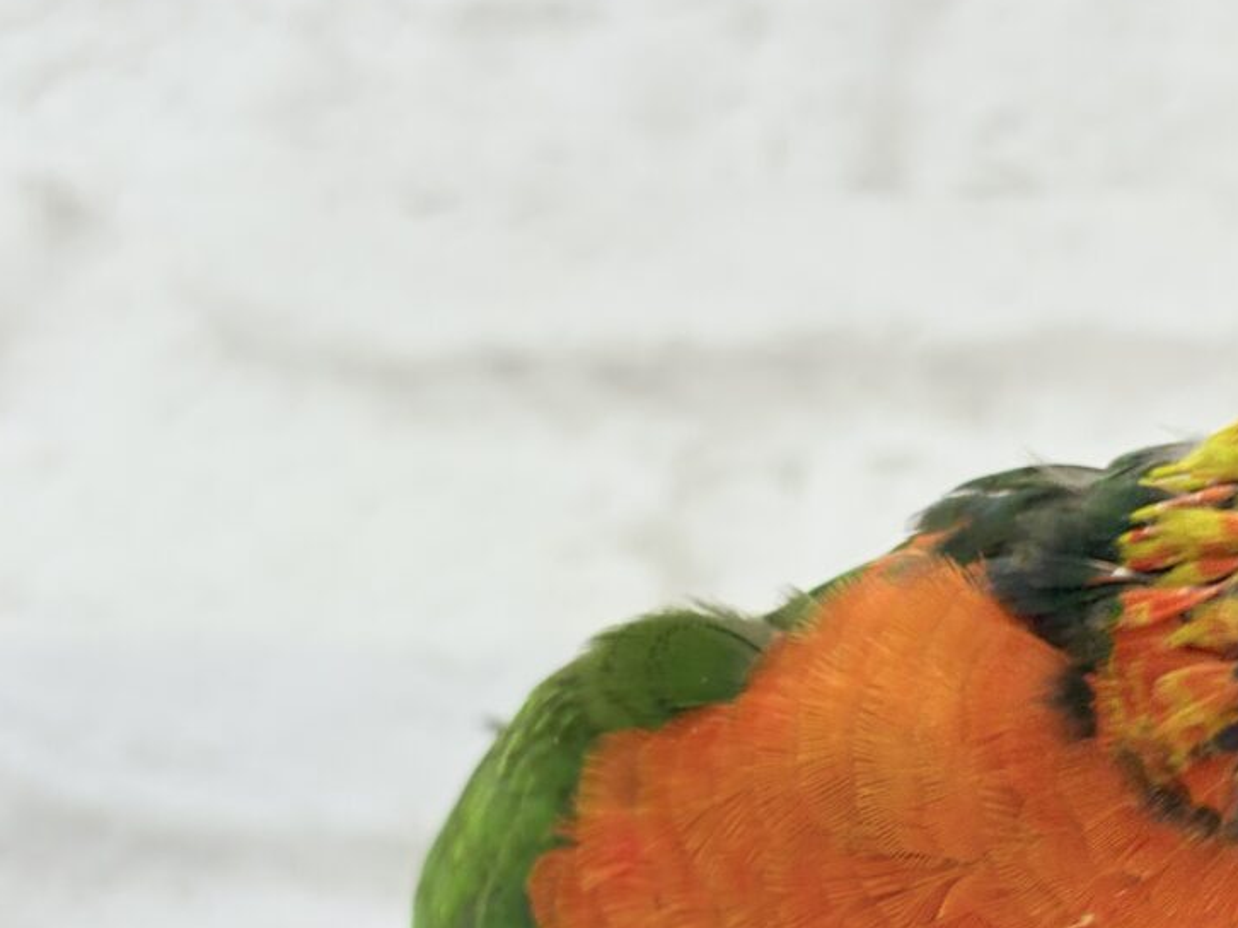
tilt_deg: -1.6
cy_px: 744
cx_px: 958
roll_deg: -0.3
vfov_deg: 17.0
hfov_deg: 22.5
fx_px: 3075
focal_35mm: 86
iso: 100
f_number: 1.6
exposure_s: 1/100
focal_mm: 5.96
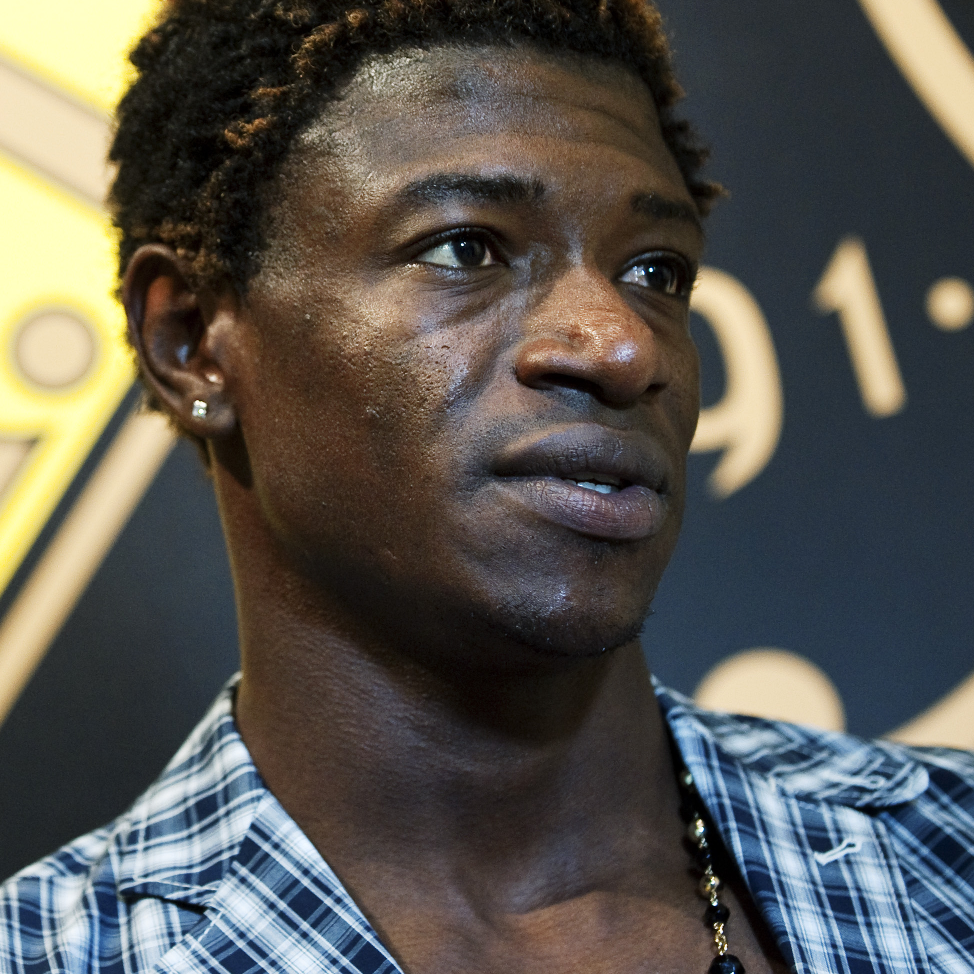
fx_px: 5316
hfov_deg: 10.4
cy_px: 420
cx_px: 108
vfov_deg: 10.5
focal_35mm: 167
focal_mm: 90
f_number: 2.8
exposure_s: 1/80
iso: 1600
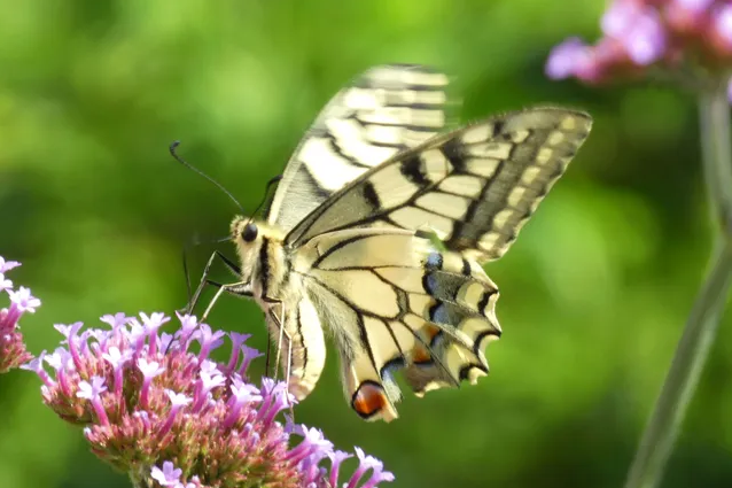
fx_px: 13619
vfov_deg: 2.1
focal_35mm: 670
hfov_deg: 3.1
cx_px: 366
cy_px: 266
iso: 160
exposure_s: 1/100
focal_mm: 115
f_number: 5.6
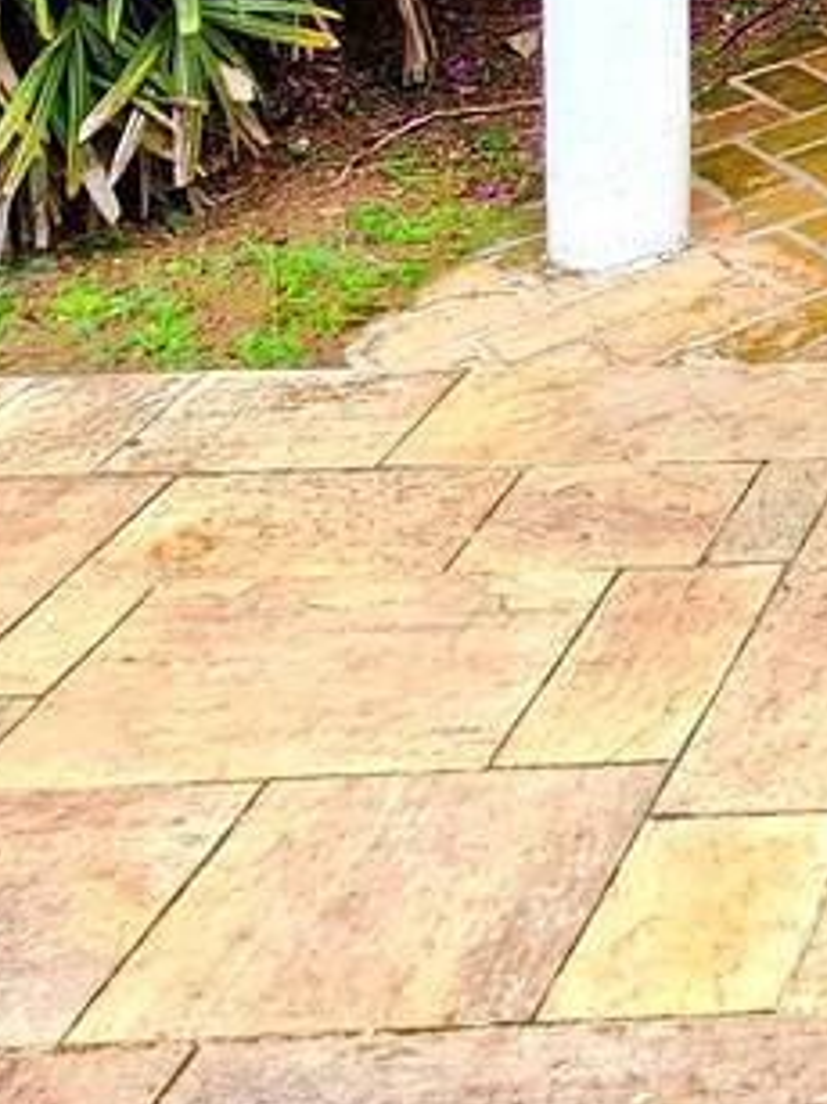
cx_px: 1668
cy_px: -705
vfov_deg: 23.0
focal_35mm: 61
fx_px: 1944
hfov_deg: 17.2
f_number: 2.2
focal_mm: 2.2
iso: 64
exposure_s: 1/120
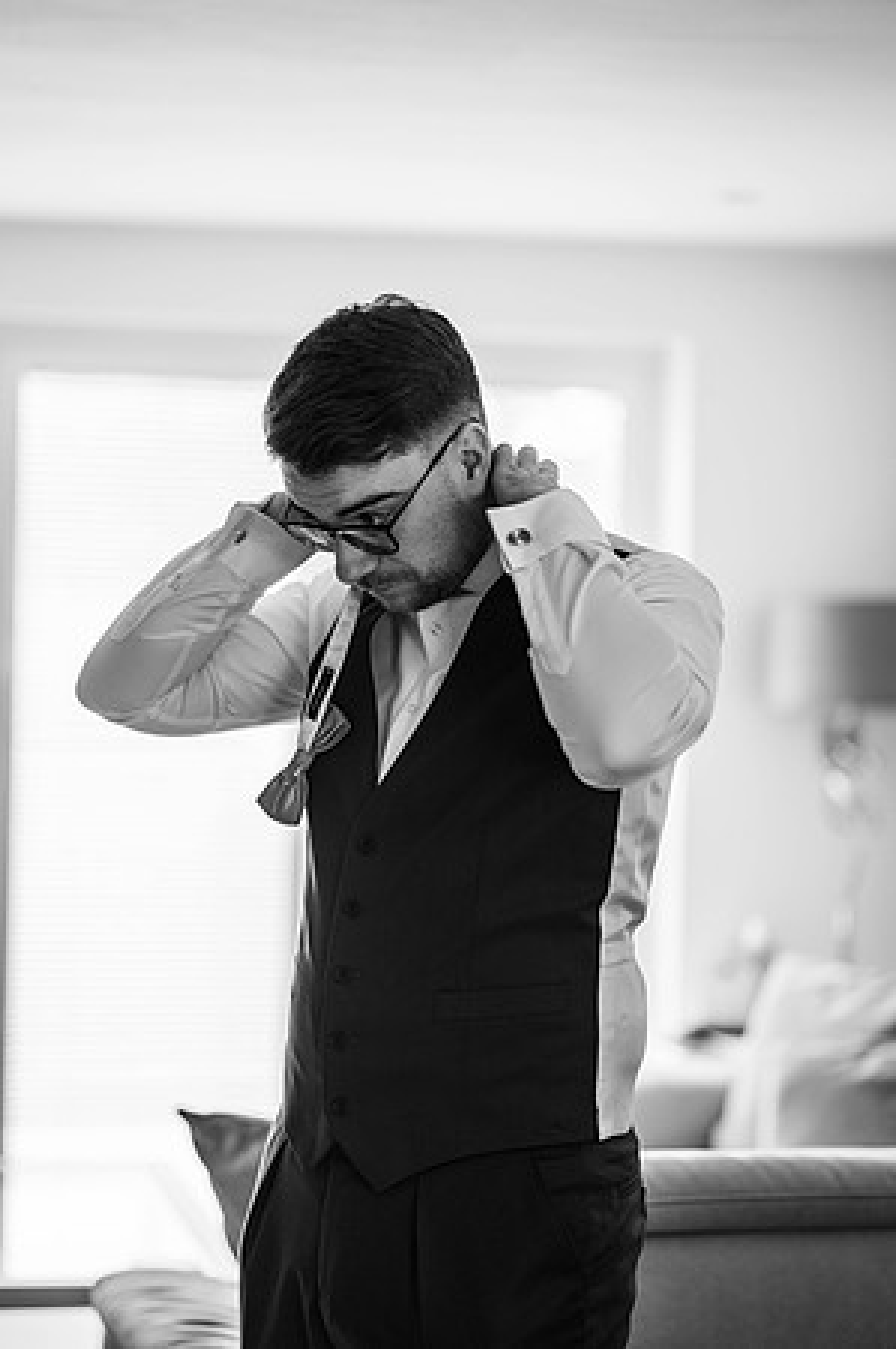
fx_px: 3180
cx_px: 448
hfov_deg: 16.0
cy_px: 674
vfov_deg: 23.9
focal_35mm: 85
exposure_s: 1/500
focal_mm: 85
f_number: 1.8
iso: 100
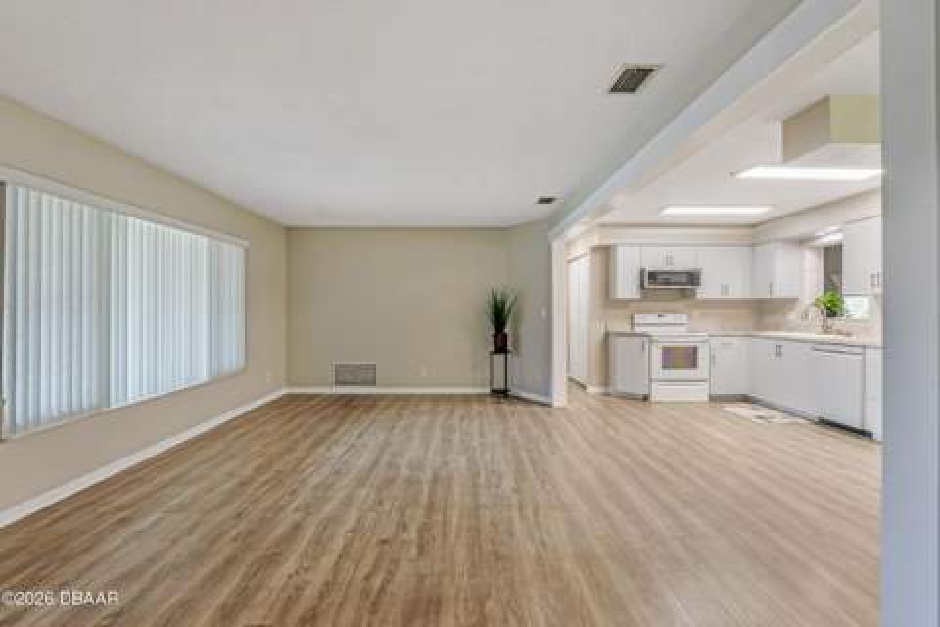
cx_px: 470
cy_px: 314
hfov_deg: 95.0
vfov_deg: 72.1
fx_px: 431
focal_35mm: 16
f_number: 9
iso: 250
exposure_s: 1/60
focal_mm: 11
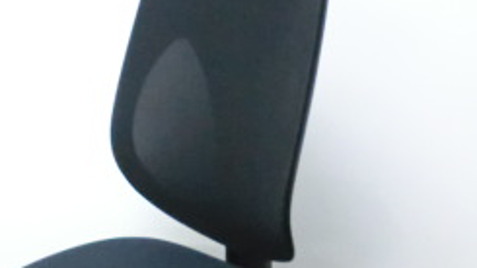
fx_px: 1151
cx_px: 119
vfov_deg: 13.2
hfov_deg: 23.2
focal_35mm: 91
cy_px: 258
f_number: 3.5
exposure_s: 1/25
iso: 800
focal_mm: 5.8
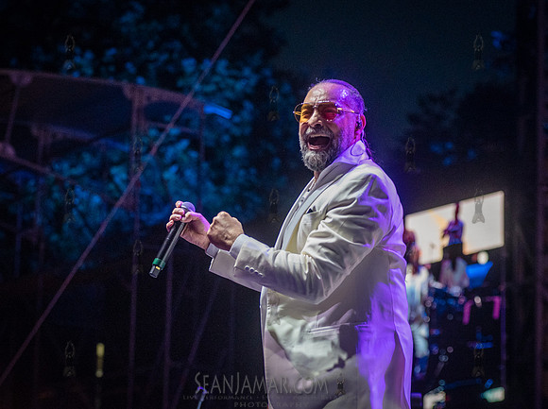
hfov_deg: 14.2
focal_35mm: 139
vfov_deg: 10.6
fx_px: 2198
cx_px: 250
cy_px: 164
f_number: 4
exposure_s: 1/800
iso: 4000
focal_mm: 100
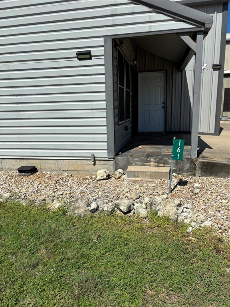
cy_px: 154
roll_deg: +0.1
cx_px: 115
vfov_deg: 67.3
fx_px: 230
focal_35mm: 26
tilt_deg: -12.6
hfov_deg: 53.1
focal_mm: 5.96
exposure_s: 1/5952
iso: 50
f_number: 1.6
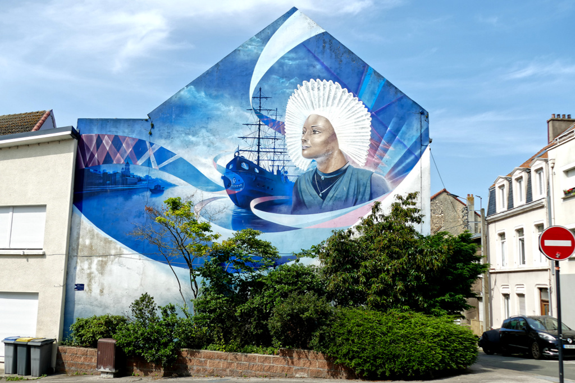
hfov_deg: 58.7
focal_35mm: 32
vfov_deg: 41.1
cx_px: 288
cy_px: 192
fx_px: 511
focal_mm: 11.6
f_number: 3.5
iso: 125
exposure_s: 1/1600
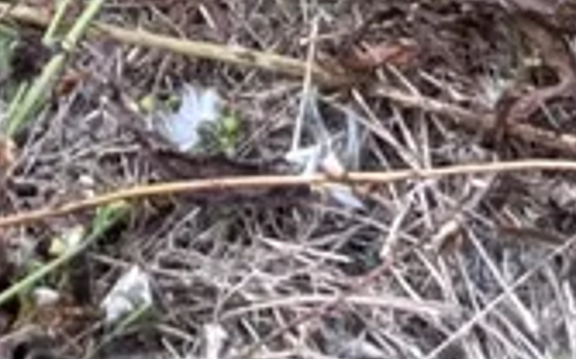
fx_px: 3513
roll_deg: -4.9
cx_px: 441
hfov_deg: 9.4
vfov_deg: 4.5
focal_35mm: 224
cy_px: -1735
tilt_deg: -36.9
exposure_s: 1/121
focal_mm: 6.76
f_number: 1.78
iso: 100
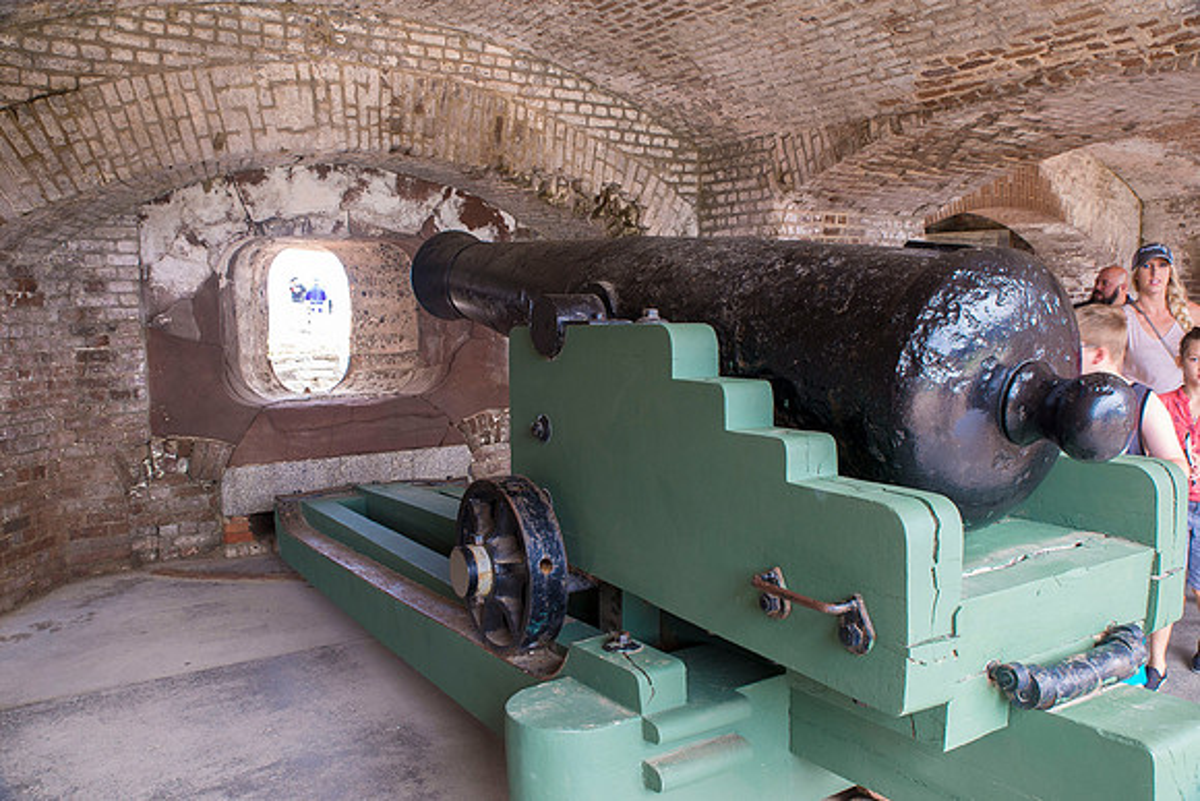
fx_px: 1000
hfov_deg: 61.9
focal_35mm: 30
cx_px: 600
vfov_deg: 43.6
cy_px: 400
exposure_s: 1/40
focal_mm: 30
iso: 800
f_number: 10
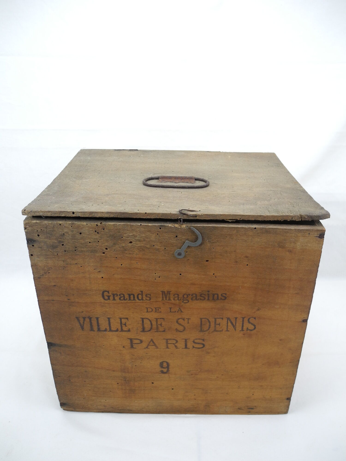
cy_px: 230
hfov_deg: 49.7
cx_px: 173
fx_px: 373
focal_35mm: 28
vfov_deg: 63.4
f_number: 2.8
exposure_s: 1/47.1
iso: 100
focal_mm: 6
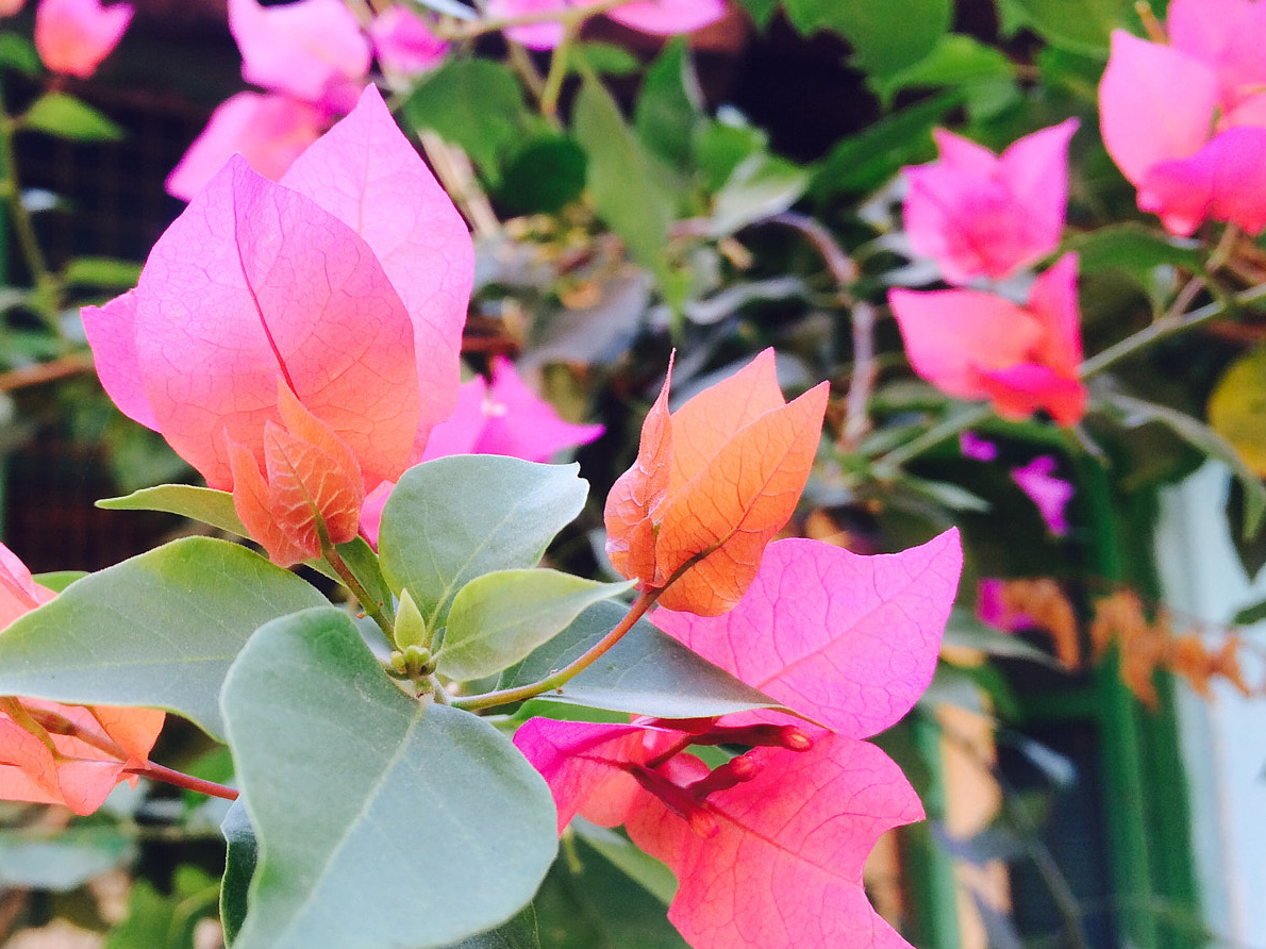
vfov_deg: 36.8
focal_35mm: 39
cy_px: 485
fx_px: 1426
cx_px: 429
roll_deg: +2.8
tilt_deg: +10.0
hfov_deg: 47.2
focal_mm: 4.15
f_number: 2.2
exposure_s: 1/215
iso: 32
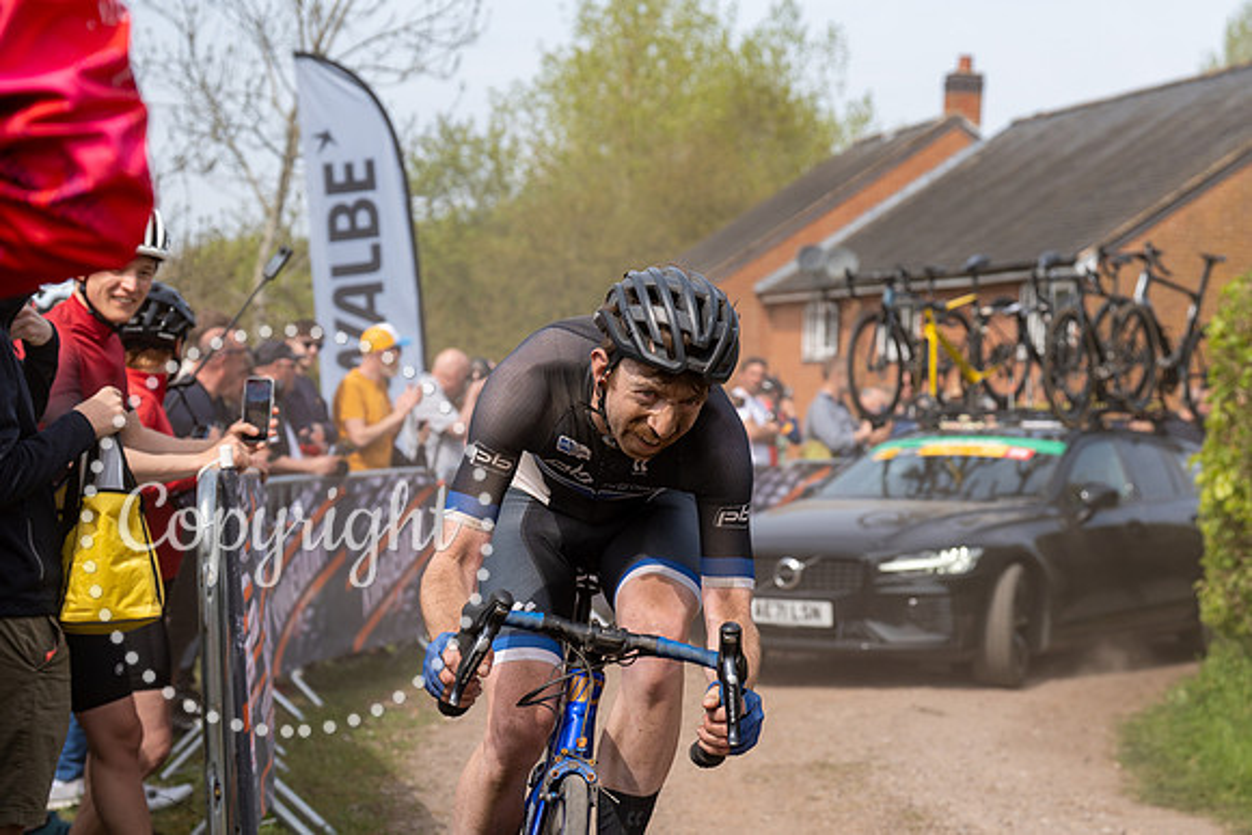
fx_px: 2435
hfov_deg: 28.8
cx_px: 626
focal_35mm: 70
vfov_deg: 19.5
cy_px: 418
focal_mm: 70
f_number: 5
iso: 250
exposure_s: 1/1000
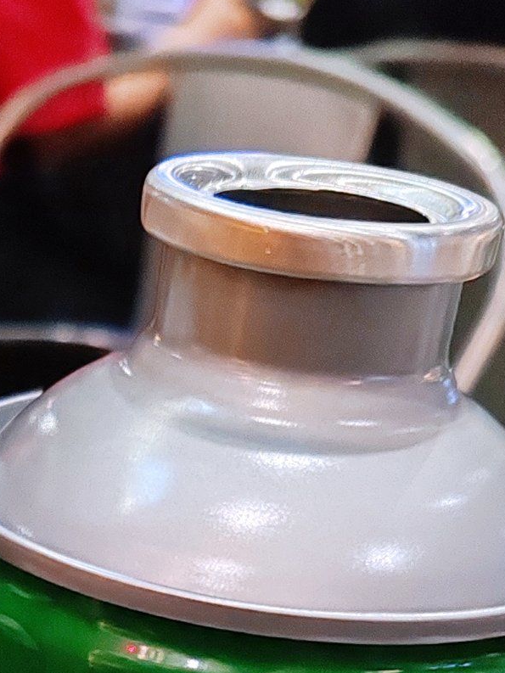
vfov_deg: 18.2
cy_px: 1077
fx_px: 1809
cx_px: -39
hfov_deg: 15.5
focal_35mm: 93
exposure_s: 1/100
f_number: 1.9
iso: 1250
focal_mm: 6.12
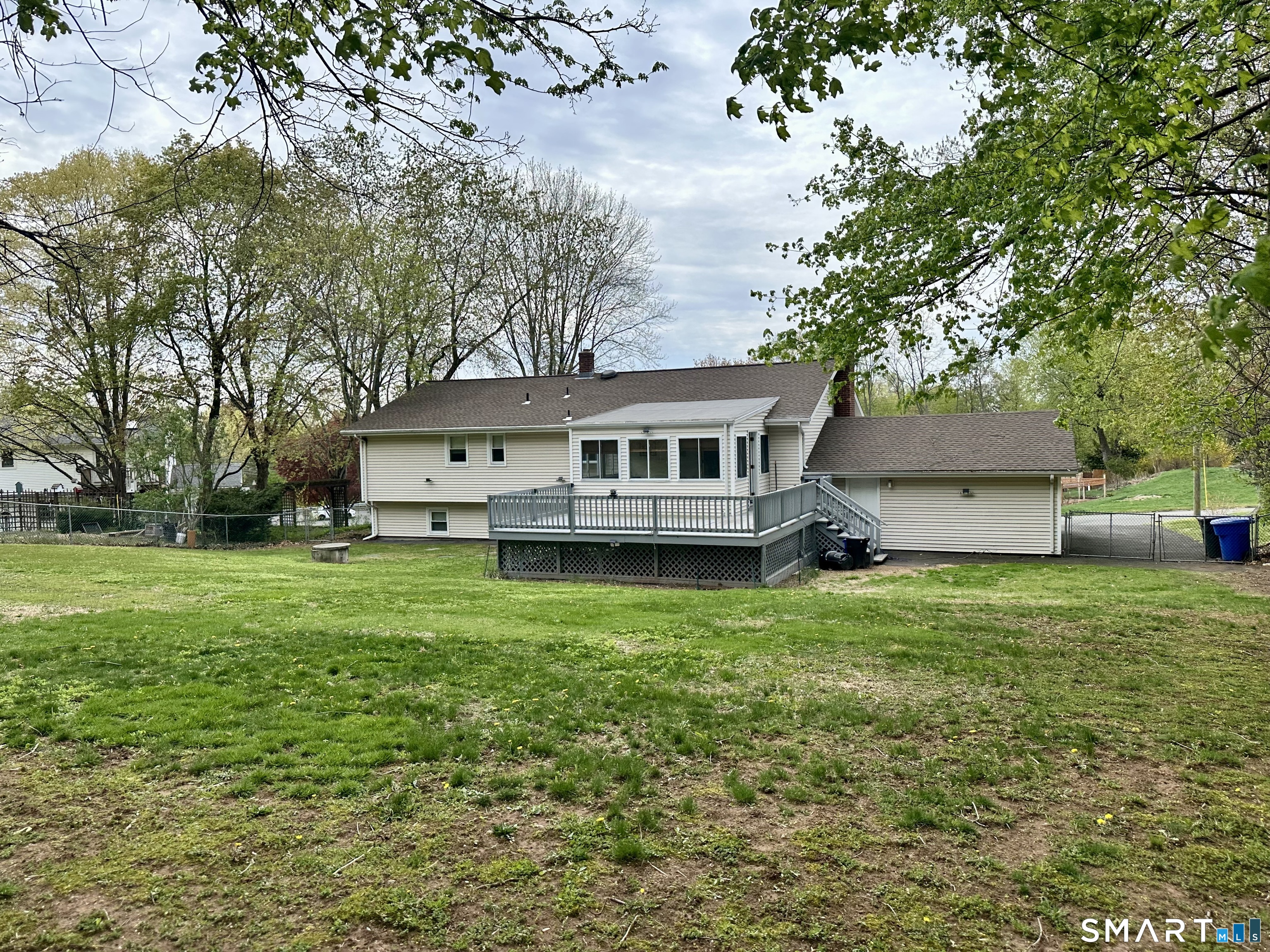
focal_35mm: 24
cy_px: 476
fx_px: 881
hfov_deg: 71.6
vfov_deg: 56.8
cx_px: 635
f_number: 1.78
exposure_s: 1/2660
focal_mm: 6.86
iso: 80
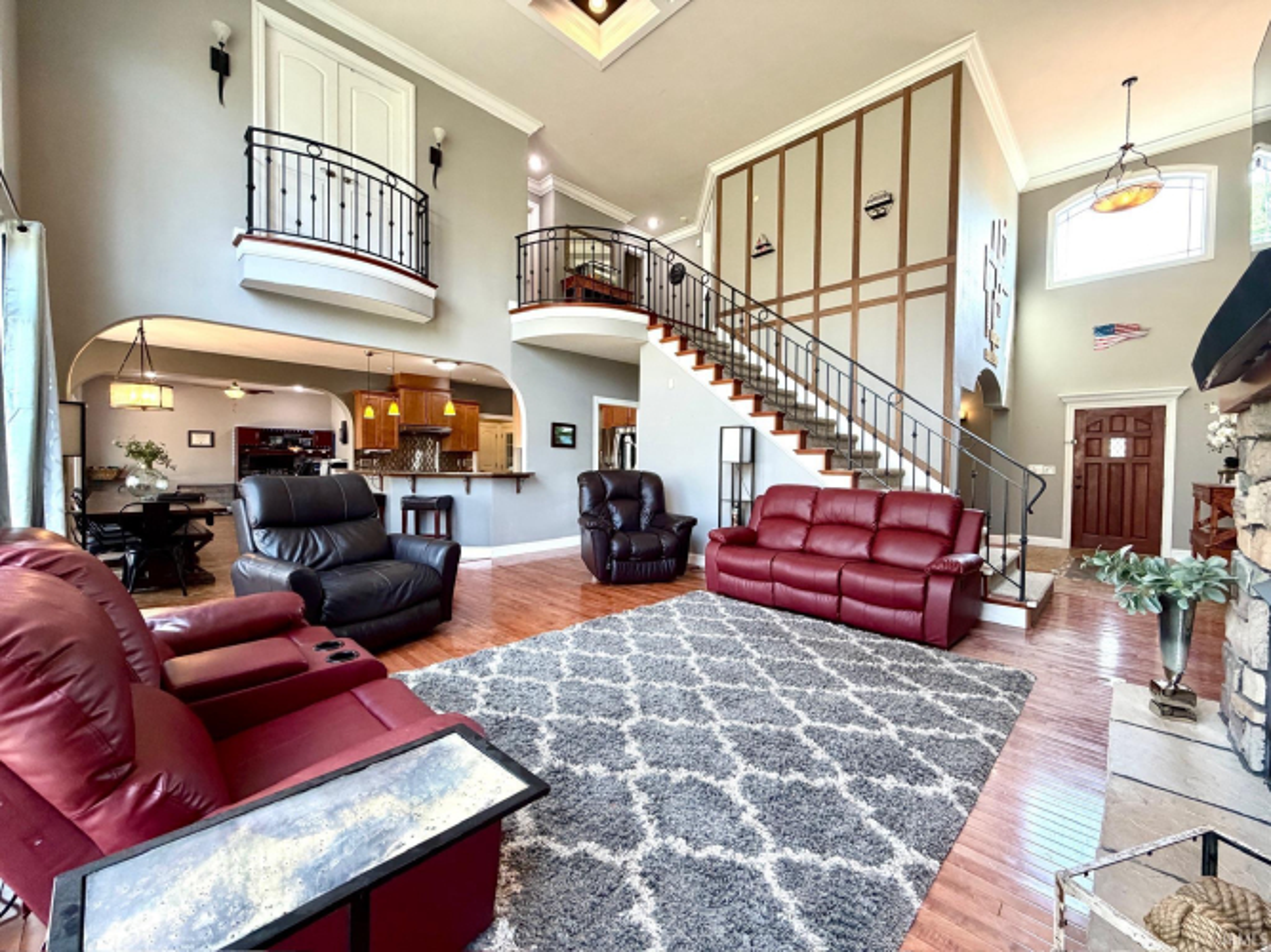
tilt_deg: -1.6
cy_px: 476
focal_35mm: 14
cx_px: 636
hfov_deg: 102.1
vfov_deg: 85.7
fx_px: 514
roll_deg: -0.3
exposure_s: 1/120
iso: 320
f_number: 2.2
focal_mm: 2.22
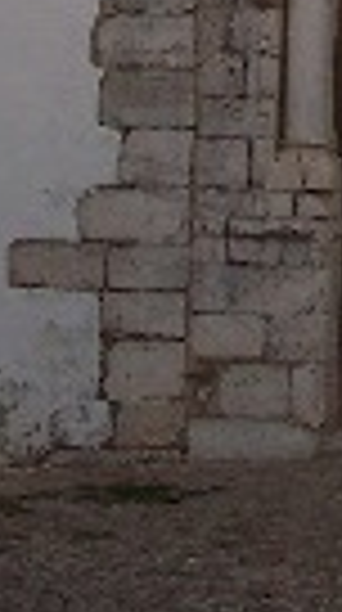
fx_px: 2965
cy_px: -522
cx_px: 821
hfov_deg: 6.3
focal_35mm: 183
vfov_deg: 10.9
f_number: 4.8
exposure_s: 1/1000
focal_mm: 8
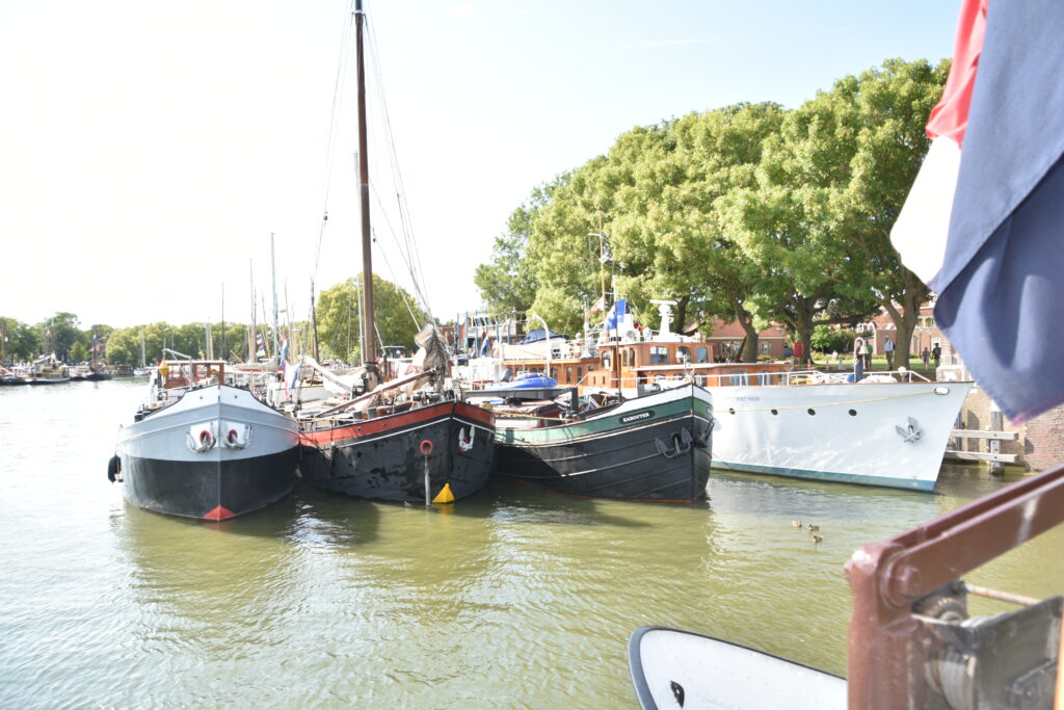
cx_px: 532
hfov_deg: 67.4
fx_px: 798
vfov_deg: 47.9
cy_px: 355
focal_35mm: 27
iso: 100
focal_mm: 18
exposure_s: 1/250
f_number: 5
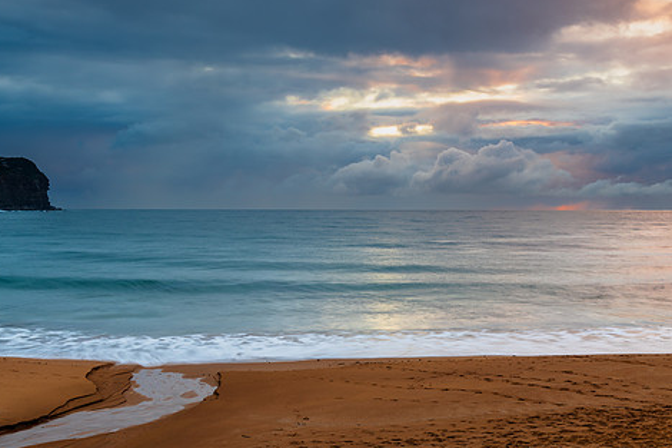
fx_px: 896
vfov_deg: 28.0
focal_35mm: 48
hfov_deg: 41.0
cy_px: 178
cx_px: 398
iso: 31
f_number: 11
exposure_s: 1
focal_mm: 38
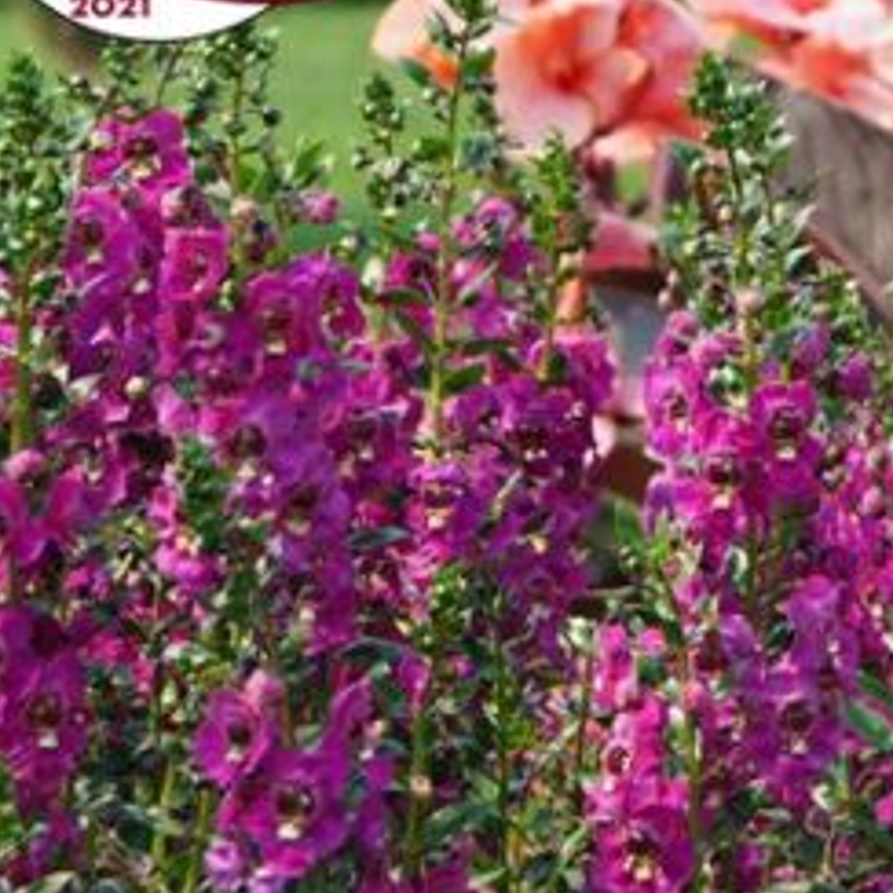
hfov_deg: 7.6
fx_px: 6596
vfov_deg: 7.7
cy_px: 633
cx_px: 1378
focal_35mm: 226
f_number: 8
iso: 100
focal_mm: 50
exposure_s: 1/125
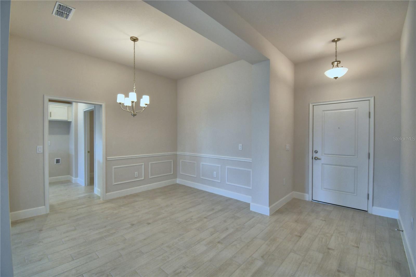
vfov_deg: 77.3
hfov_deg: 100.4
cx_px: 208
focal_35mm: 15
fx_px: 173
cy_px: 138
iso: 400
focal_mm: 10
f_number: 4.5
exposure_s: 1/80
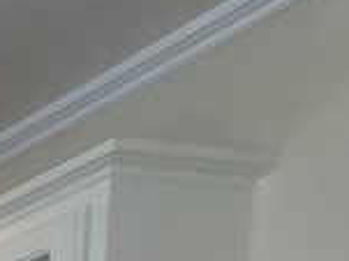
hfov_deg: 11.6
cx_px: -691
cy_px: 804
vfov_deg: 10.7
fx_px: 887
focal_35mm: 88
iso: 50
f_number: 2.2
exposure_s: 1/60
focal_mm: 2.2
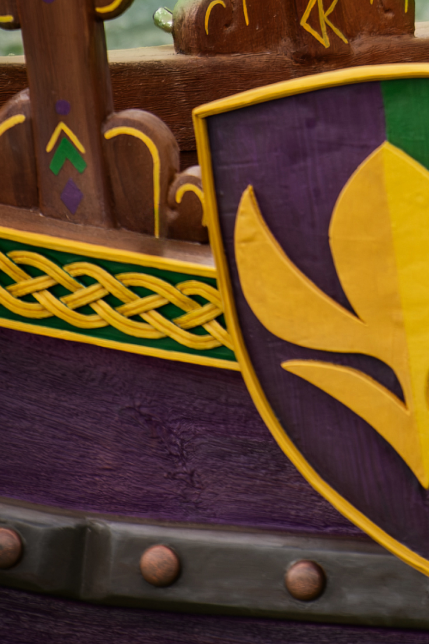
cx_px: 740
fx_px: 19655
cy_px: -332
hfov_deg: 1.2
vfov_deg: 1.9
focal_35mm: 1099
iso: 160
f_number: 3.2
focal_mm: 200
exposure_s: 1/1000
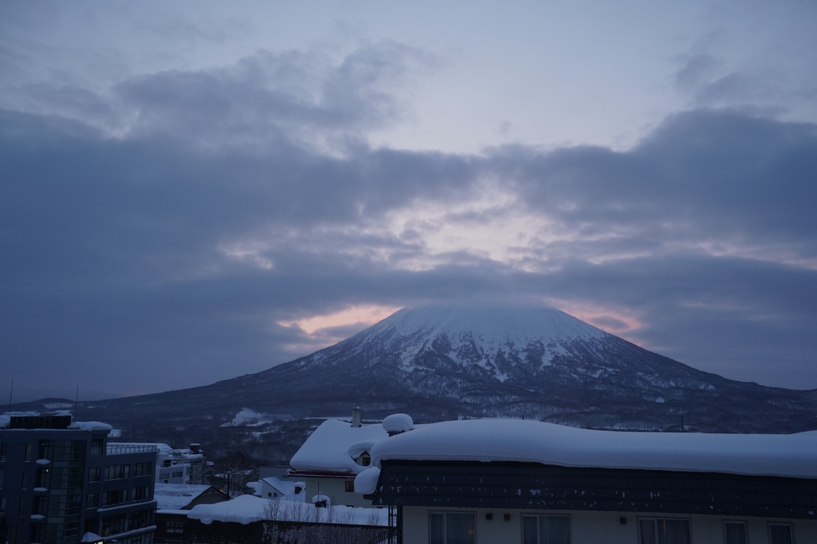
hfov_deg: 57.2
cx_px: 408
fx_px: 749
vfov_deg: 40.0
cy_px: 272
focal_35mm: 33
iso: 640
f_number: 4
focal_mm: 33
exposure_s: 1/160
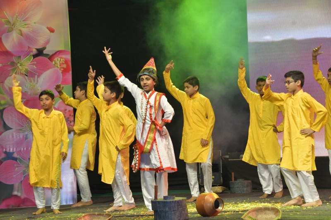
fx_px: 1029
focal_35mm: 112
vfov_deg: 12.2
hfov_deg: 18.3
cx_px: 166
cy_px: 110
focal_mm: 75
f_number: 8
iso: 1000
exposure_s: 1/160
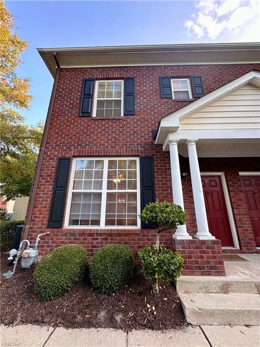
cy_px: 174
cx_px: 130
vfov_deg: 102.1
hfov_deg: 85.7
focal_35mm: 14
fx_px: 140
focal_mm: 2.22
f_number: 2.2
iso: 50
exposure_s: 1/99
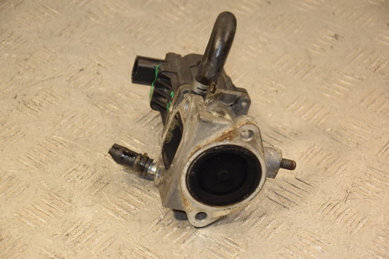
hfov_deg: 19.5
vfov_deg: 13.0
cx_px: 194
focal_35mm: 105
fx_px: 1134
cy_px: 130
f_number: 5.3
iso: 800
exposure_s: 1/160
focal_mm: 70
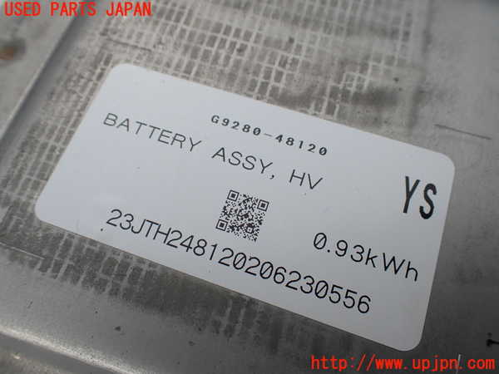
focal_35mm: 30
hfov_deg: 60.0
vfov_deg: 46.8
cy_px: 187
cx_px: 250
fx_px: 432
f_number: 9
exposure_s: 1/250
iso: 100
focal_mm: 5.4
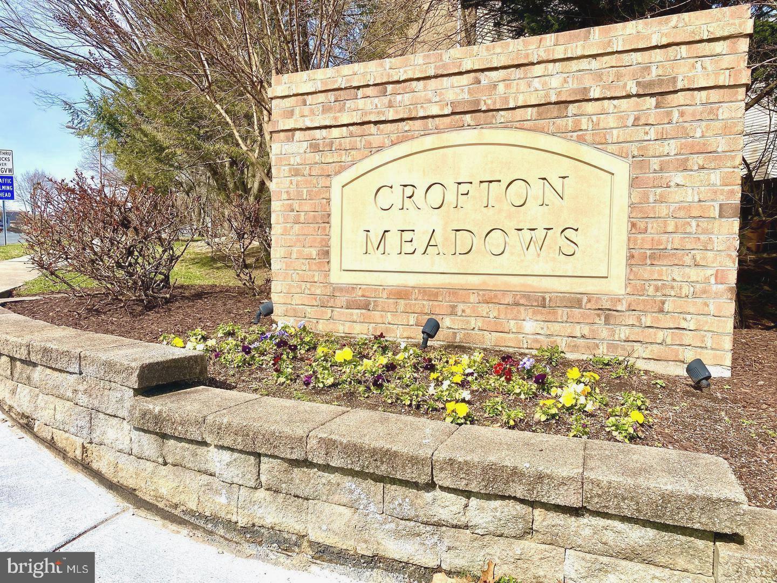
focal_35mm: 26
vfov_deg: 53.1
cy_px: 292
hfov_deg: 67.3
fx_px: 584
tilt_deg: -3.2
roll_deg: -0.3
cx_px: 388
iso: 32
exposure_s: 1/3610
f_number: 1.8
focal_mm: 4.25
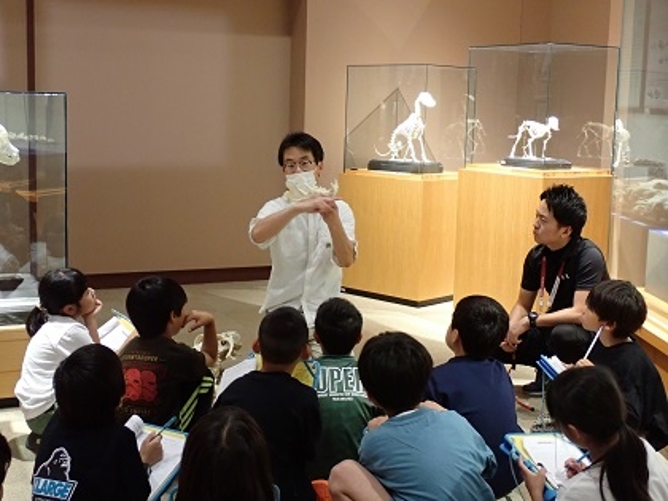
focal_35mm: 50
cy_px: 250
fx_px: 965
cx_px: 334
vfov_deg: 29.1
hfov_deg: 38.2
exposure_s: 1/30
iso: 800
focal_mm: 9.01
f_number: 3.2
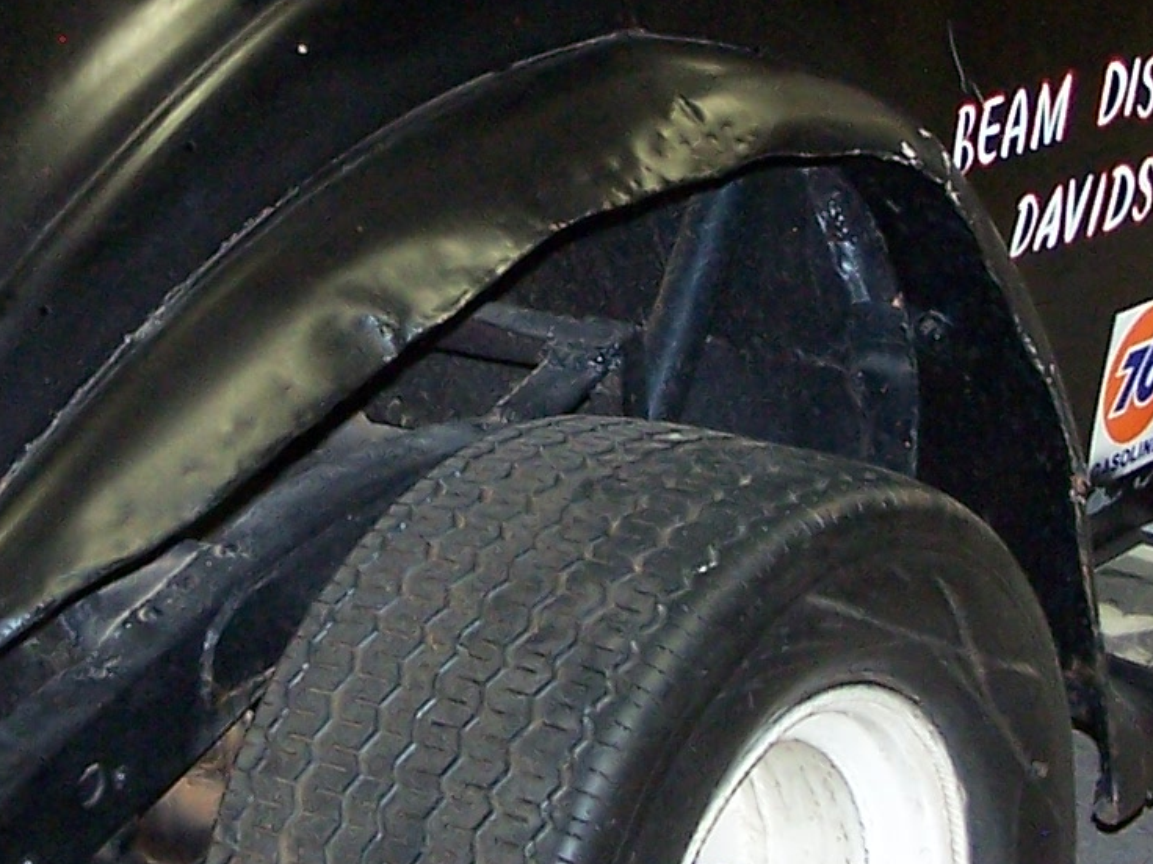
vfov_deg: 11.1
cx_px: 432
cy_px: 188
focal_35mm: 133
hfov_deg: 14.8
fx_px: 4430
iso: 140
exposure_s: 1/15
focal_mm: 6.3
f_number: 2.8
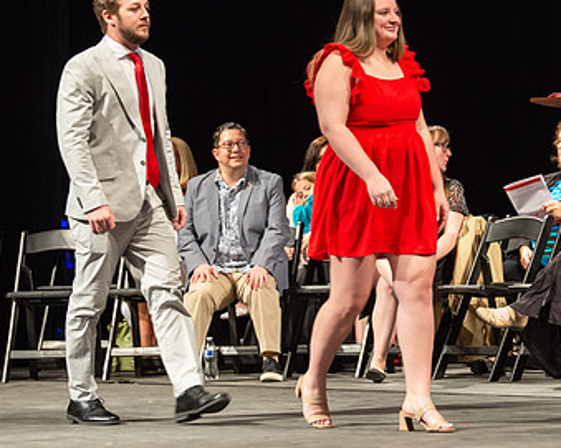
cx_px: 373
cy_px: 115
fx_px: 3552
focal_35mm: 214
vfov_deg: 7.2
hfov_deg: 9.0
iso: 1600
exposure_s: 1/100
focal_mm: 112
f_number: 4
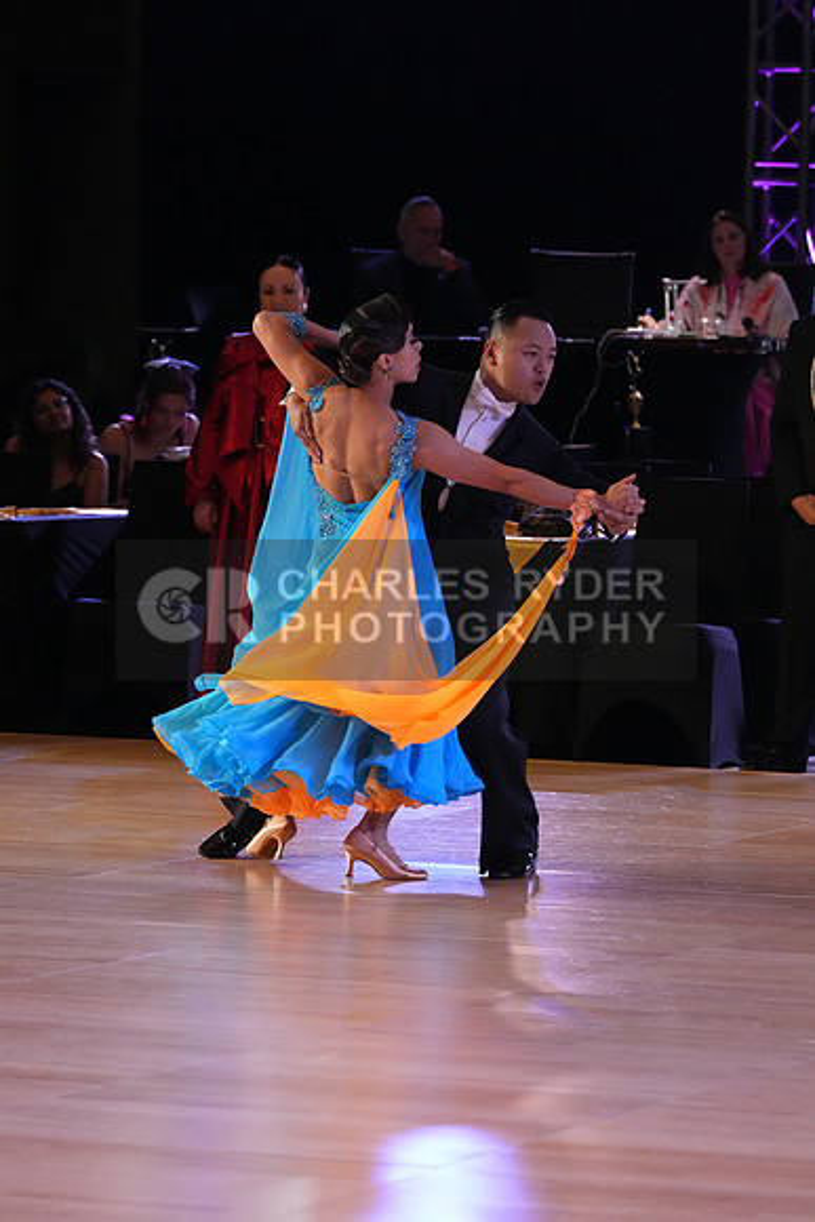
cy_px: 611
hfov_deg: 6.9
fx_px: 6787
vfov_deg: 10.3
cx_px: 408
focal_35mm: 200
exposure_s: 1/320
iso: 10000
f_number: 7.1
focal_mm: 200
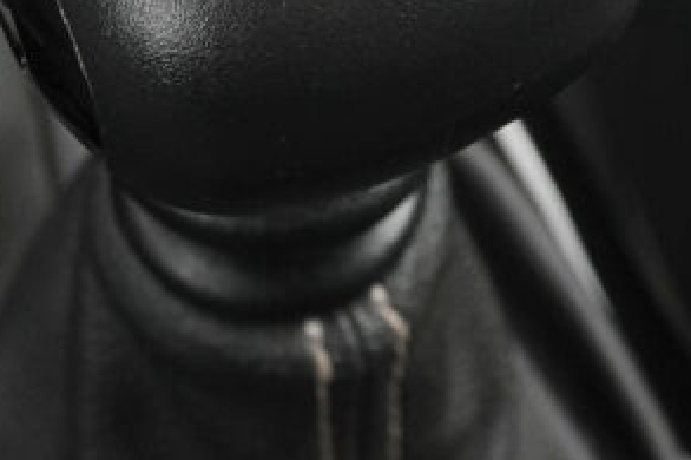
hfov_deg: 16.2
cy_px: -242
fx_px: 2417
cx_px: 191
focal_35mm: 126
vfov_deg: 10.5
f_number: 9
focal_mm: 24.2
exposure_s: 1/250
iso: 2000
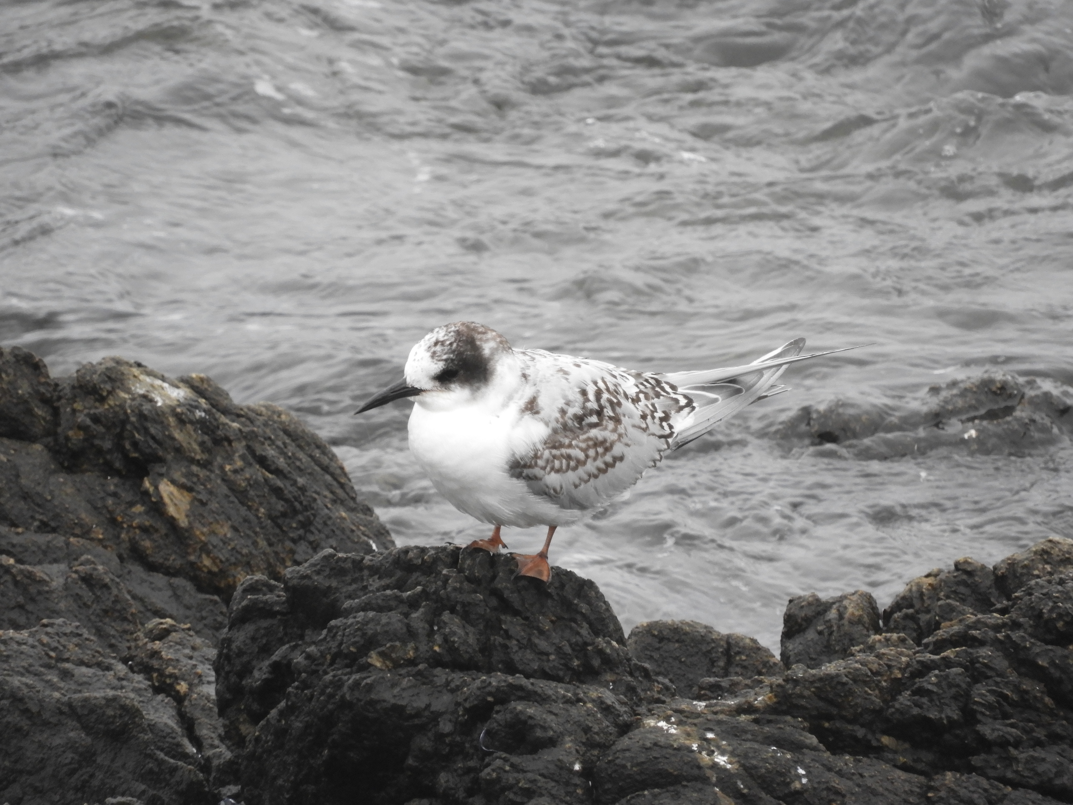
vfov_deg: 1.5
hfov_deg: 2.0
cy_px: 402
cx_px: 536
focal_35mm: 1000
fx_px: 30997
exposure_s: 1/160
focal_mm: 179.2
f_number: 5.6
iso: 400
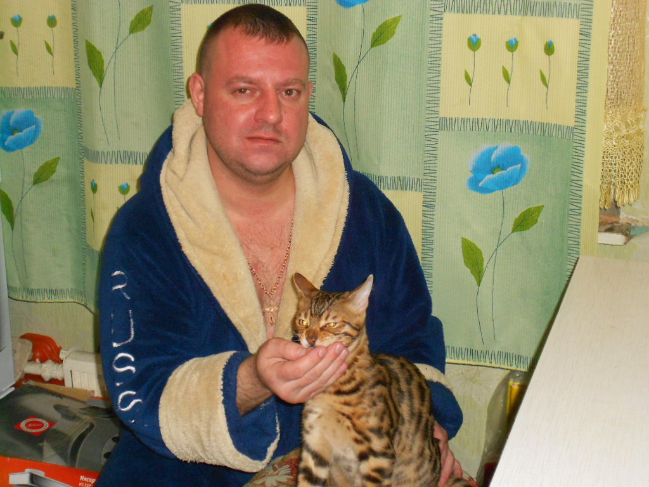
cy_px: 244
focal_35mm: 56
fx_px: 1050
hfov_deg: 34.3
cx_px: 324
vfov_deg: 26.1
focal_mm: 10
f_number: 4.9
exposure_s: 1/60
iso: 400
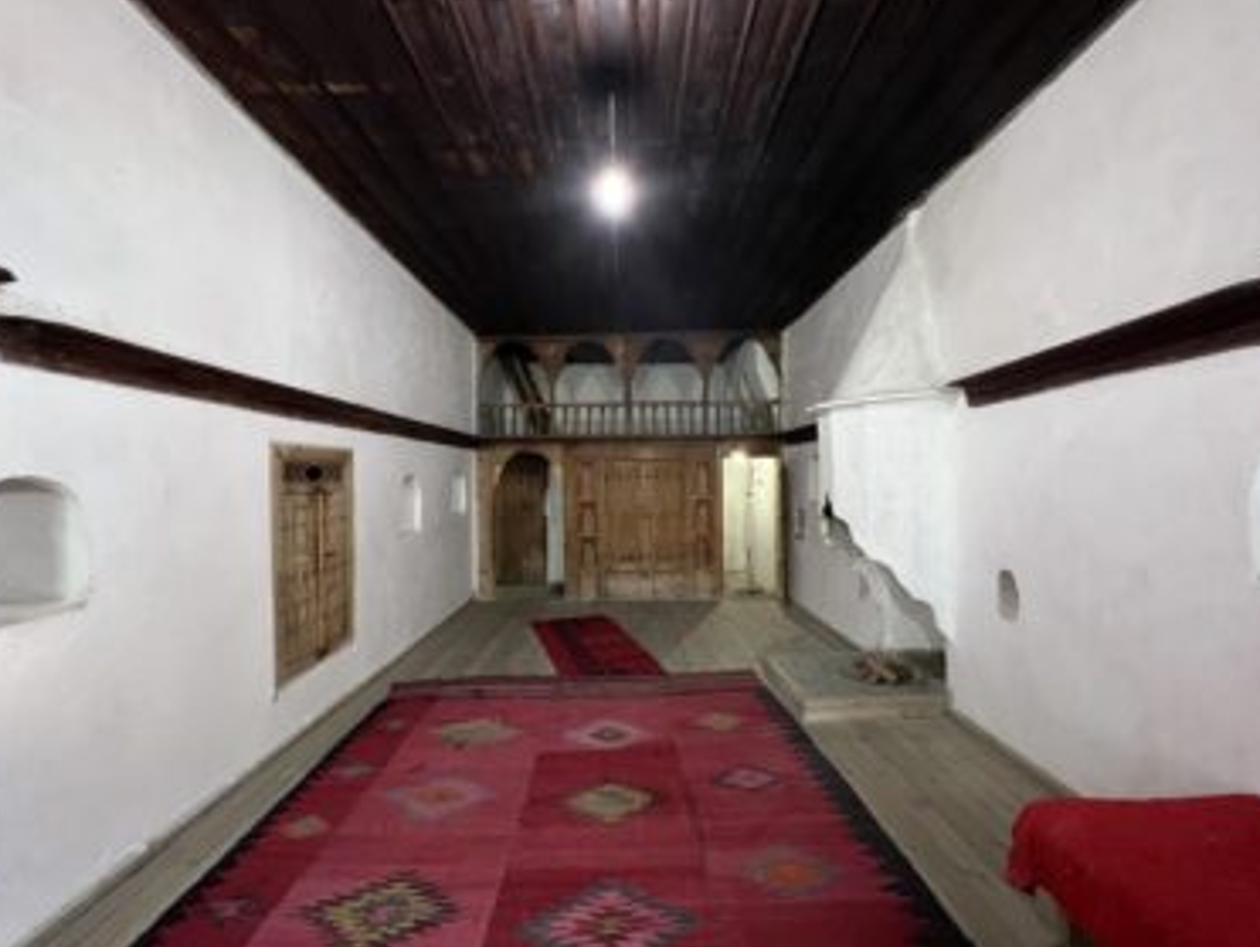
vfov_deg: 85.8
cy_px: 482
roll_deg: +0.4
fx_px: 510
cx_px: 632
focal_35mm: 14
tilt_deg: +0.2
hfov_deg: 102.0
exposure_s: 1/34
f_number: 1.8
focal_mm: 1.57
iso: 800
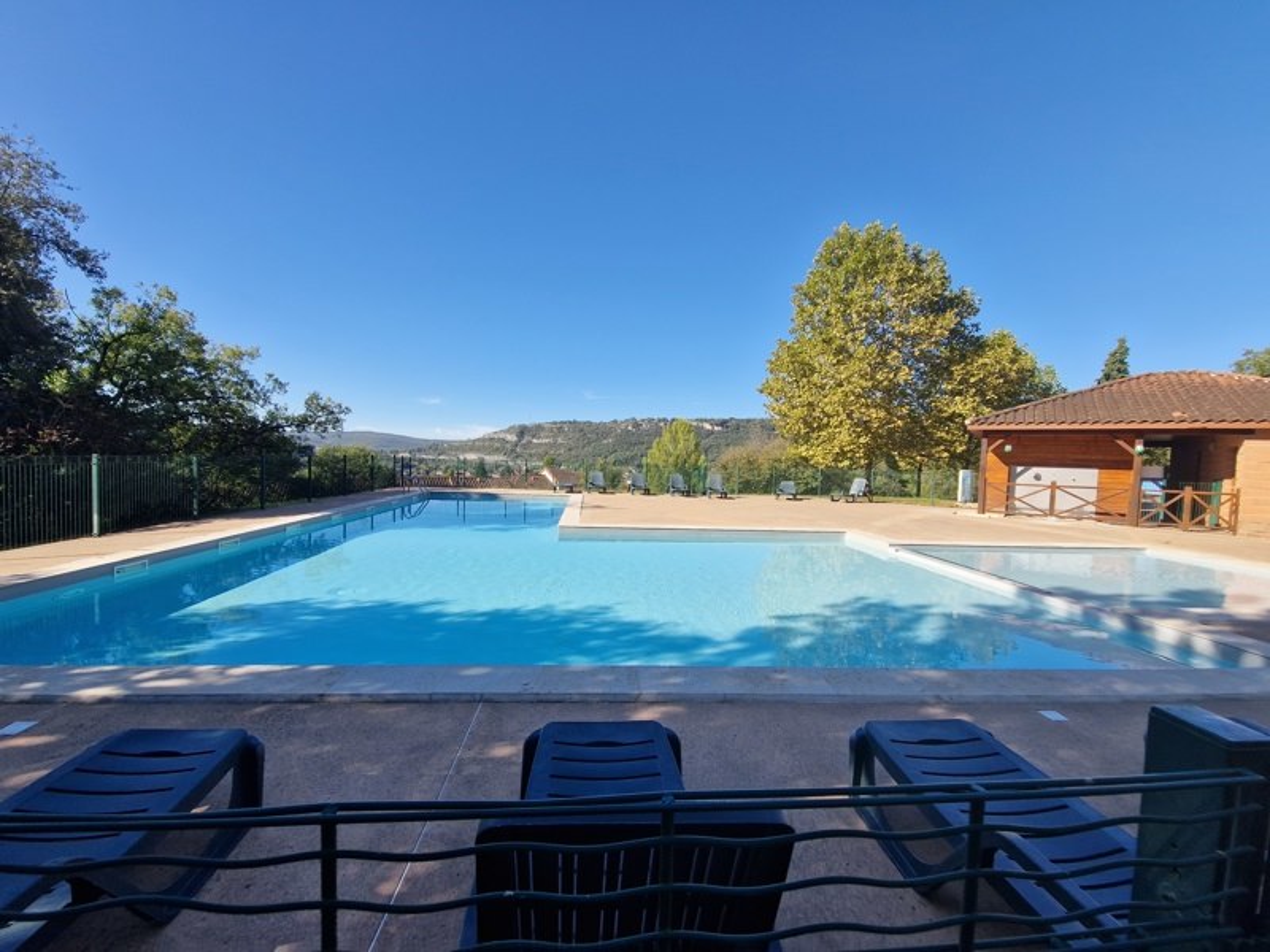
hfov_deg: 106.2
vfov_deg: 89.9
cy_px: 476
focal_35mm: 13
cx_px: 635
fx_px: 477
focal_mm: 2.2
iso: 50
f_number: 2.2
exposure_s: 1/1548
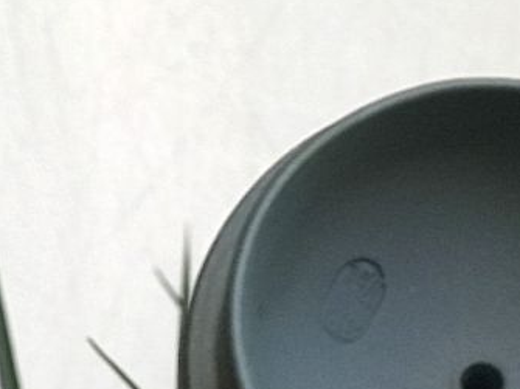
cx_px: 571
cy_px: 340
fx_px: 2298
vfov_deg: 9.7
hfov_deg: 12.7
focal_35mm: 153
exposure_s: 1/50
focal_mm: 6.6
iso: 100
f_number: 2.8
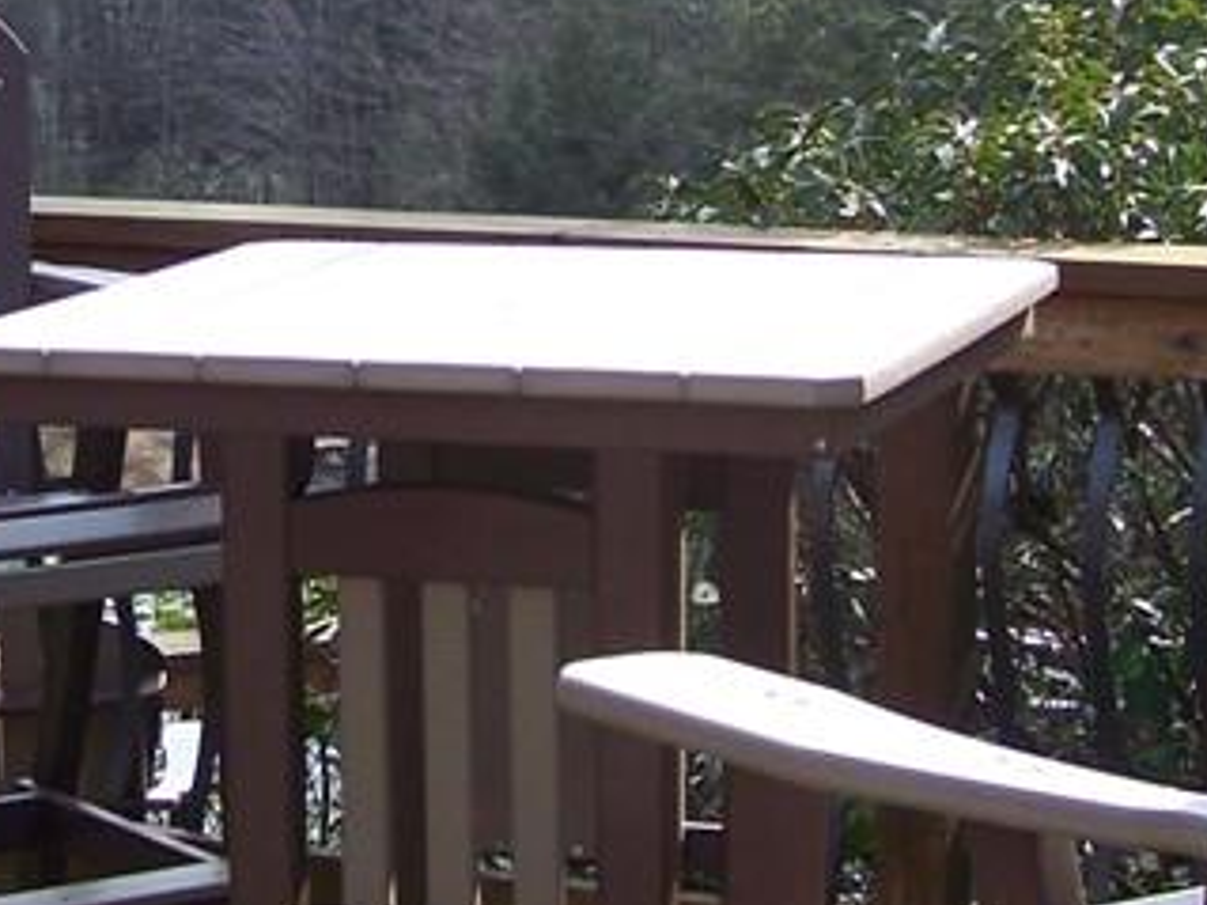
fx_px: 4252
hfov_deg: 16.0
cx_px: 250
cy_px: 265
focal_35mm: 122
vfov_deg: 12.1
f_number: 2.8
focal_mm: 6.3
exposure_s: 1/320
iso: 64
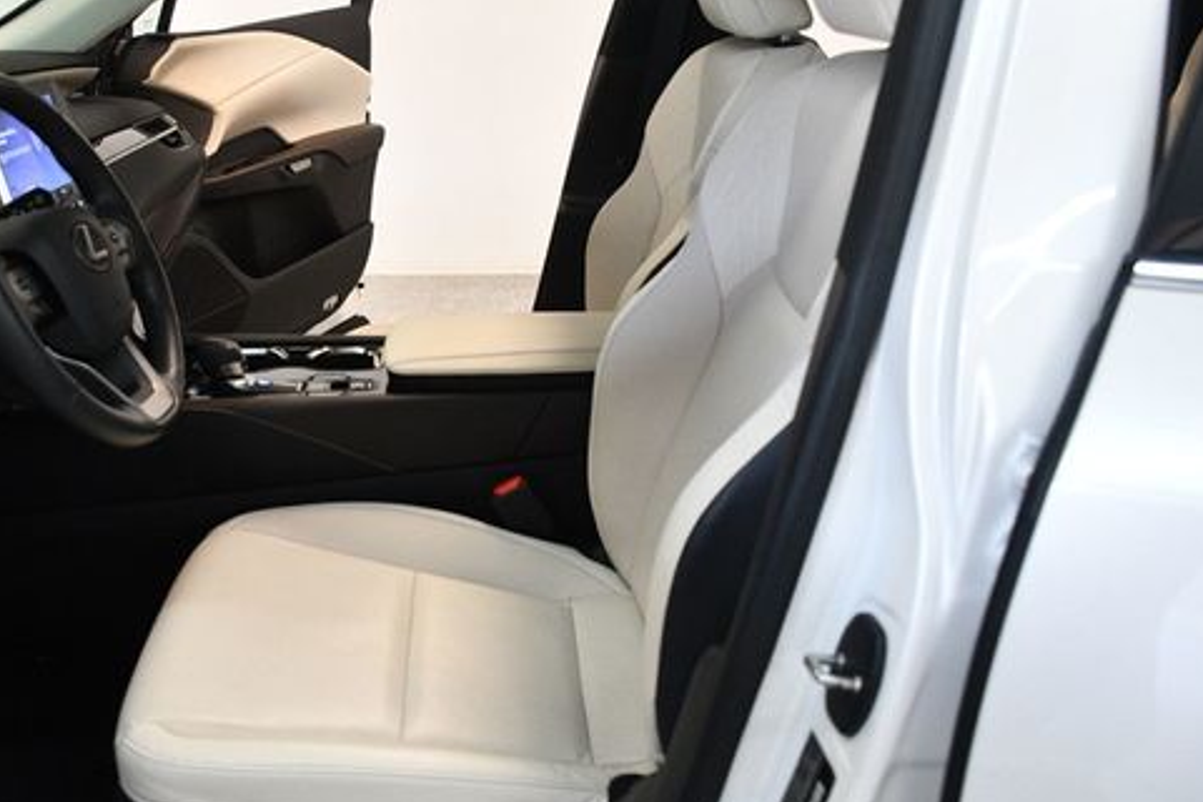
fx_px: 1203
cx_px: 474
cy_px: 348
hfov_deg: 52.7
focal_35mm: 36
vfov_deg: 36.8
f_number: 3.5
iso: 2000
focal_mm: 18
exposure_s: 1/125
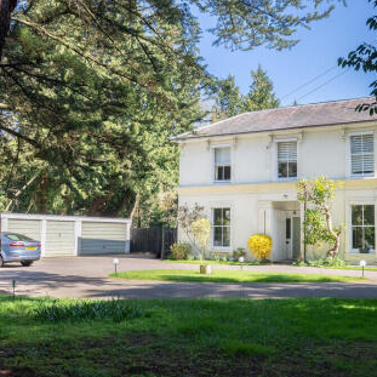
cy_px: 190
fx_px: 481
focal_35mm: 39
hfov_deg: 42.0
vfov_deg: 42.8
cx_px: 265
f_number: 7.1
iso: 1000
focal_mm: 30
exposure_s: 1/1250
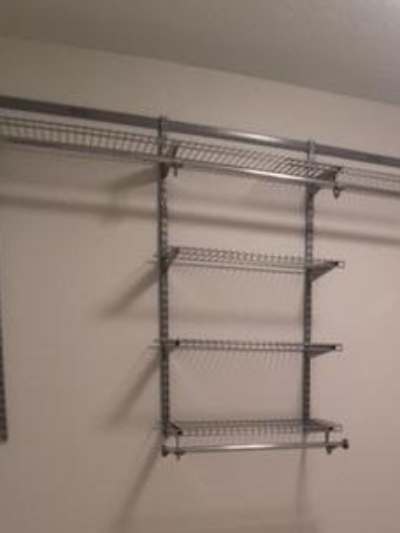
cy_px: 486
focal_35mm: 61
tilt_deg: -10.1
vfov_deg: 30.2
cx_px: 405
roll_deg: -2.0
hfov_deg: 23.0
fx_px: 940
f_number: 2.2
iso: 100
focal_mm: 4.15
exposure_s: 1/30
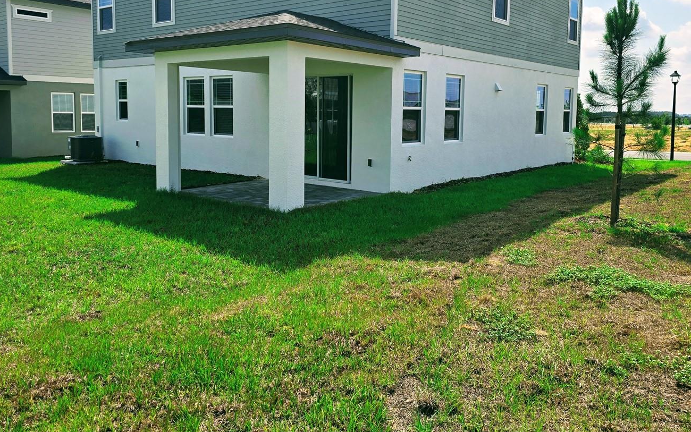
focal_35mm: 30
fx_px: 565
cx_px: 326
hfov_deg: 62.8
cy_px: 162
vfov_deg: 41.5
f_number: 1.7
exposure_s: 1/1139
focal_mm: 6.3
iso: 12
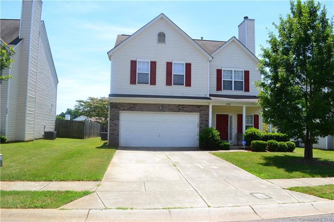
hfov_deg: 67.4
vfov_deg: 47.9
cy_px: 111
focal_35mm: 27
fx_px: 250
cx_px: 167
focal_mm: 18
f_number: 11
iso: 400
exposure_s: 1/400
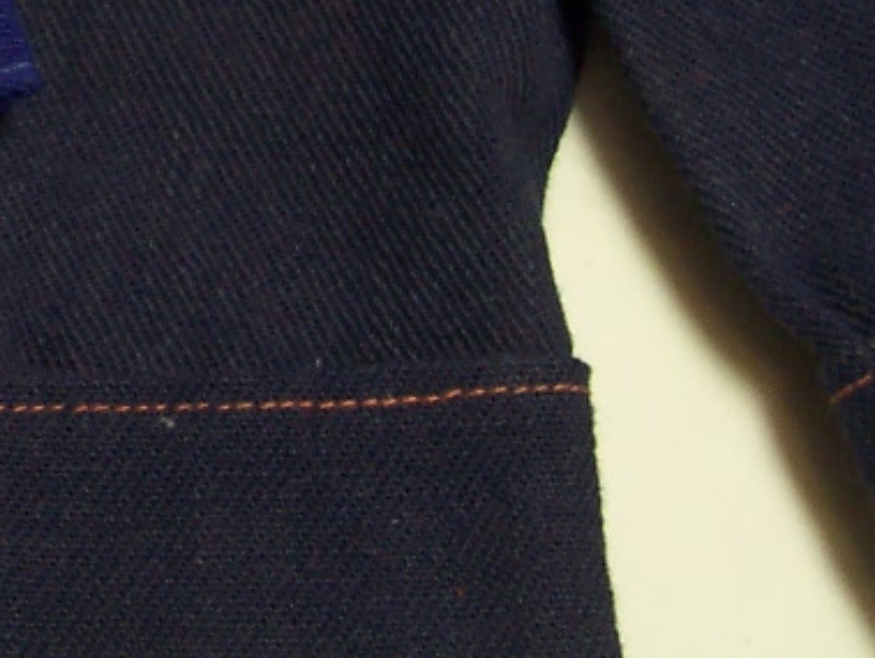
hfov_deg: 16.4
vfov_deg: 12.0
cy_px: -374
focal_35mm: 117
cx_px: -48
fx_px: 2960
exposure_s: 1/30
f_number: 2.8
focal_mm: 5.6
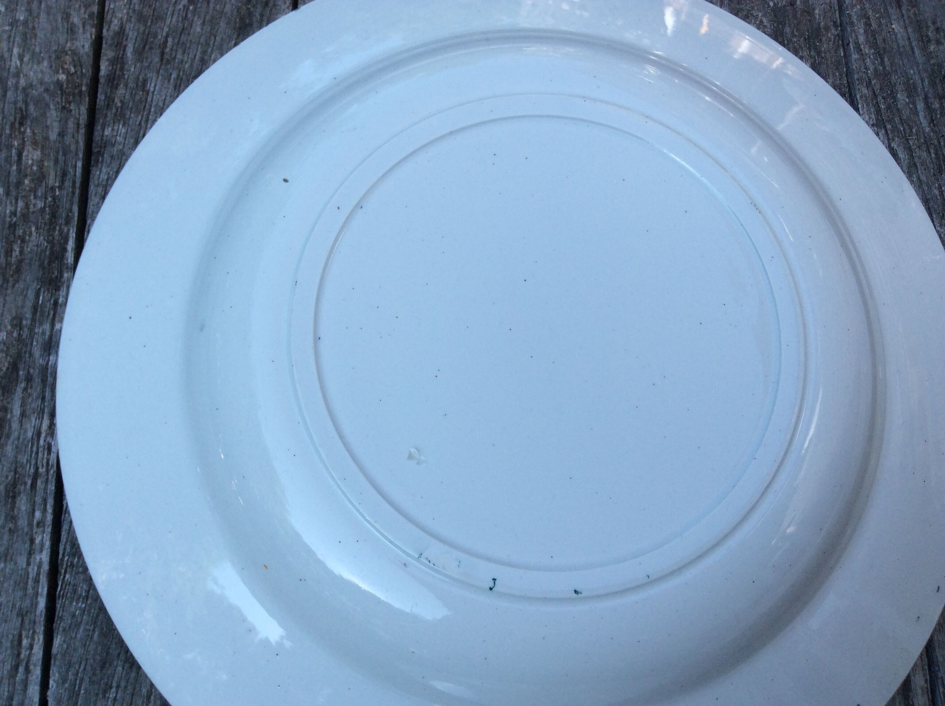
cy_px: 353
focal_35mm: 32
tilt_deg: -73.8
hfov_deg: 56.9
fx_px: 872
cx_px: 472
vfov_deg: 44.1
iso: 32
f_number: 2.4
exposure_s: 1/539
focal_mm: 3.3
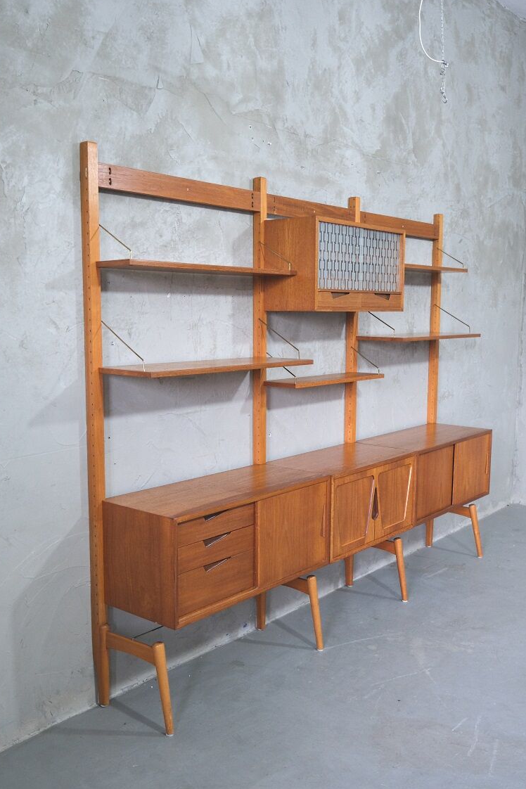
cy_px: 416
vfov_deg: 55.8
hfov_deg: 38.9
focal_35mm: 34
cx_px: 266
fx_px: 745
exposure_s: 1/28
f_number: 4
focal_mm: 20.2
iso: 1250
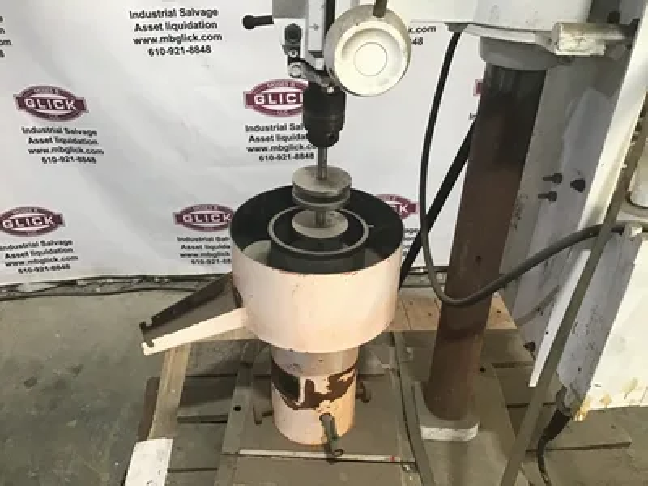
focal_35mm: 31
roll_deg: +0.1
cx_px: 324
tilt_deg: -35.3
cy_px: 243
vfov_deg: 45.4
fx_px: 580
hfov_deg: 58.4
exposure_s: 1/30
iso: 160
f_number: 2.4
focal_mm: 3.3
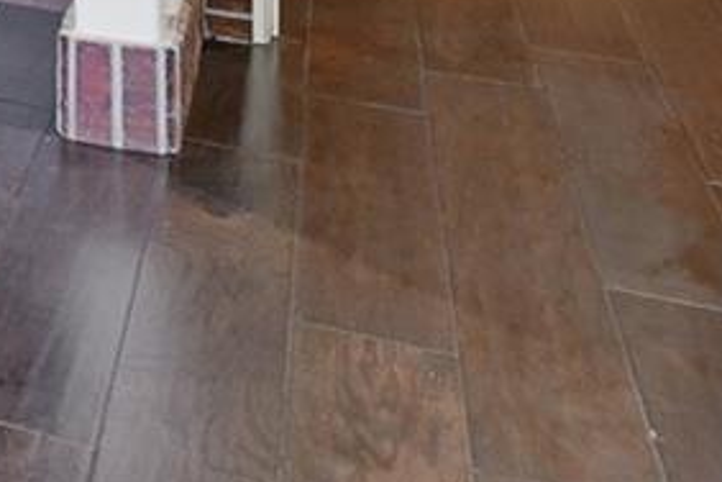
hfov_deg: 16.2
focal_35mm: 85
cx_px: -853
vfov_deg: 13.7
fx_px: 1705
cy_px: -477
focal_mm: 15
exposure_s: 1/125
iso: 400
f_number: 8
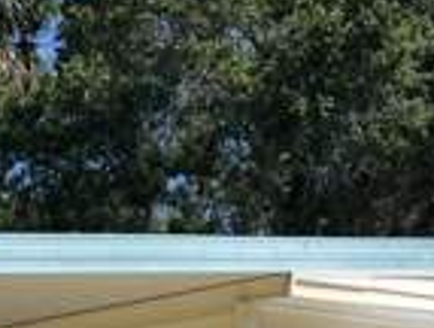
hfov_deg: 13.0
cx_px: -182
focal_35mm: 145
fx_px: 1823
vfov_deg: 9.7
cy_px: 595
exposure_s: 1/3571
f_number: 1.5
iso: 50
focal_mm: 5.7
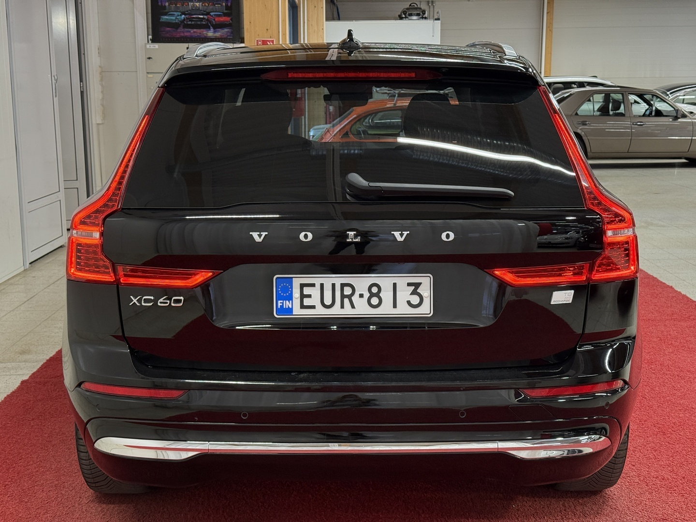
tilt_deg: -10.0
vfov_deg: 30.3
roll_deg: +0.5
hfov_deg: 39.7
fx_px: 965
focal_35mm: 48
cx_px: 348
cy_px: 261
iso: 200
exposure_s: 1/100
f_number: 1.78
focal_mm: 6.76
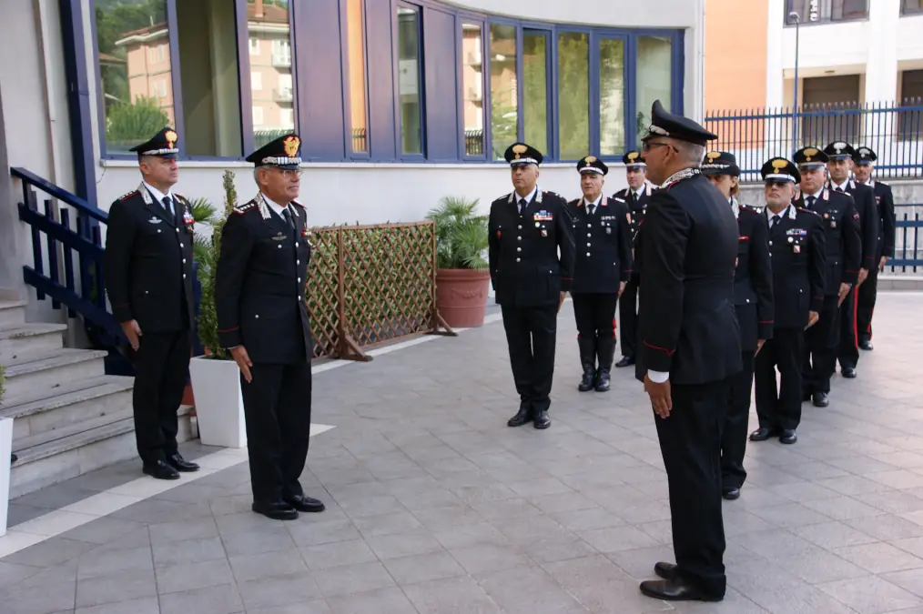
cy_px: 307
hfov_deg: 49.6
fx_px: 999
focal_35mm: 39
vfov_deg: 34.2
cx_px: 462
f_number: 5
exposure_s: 1/50
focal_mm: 26
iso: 100
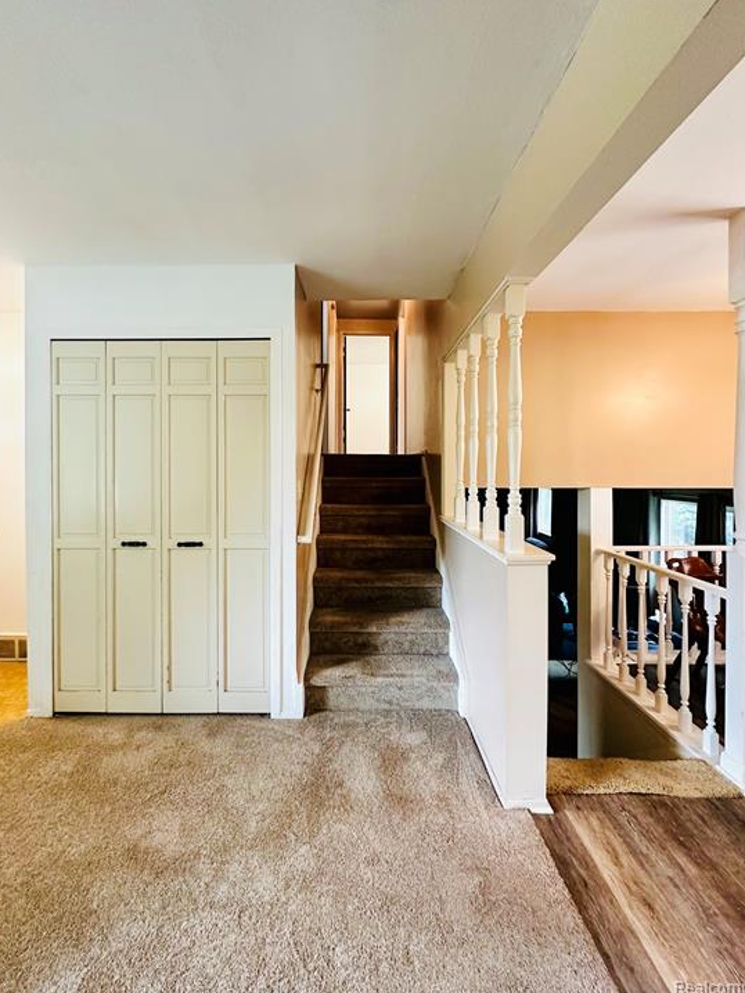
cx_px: 357
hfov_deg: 81.7
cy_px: 468
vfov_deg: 98.1
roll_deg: -0.8
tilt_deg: +0.6
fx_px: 430
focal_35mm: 15
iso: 320
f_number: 2.2
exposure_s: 1/60
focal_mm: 2.22
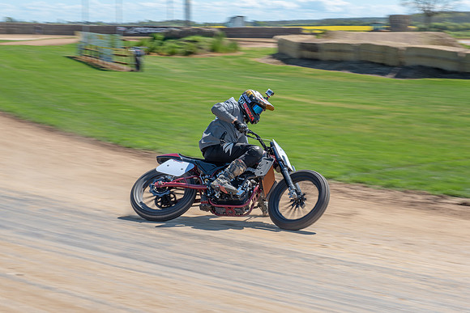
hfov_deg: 26.4
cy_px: 156
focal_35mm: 77
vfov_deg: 17.8
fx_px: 1001
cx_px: 235
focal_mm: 70
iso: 100
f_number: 8
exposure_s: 1/160
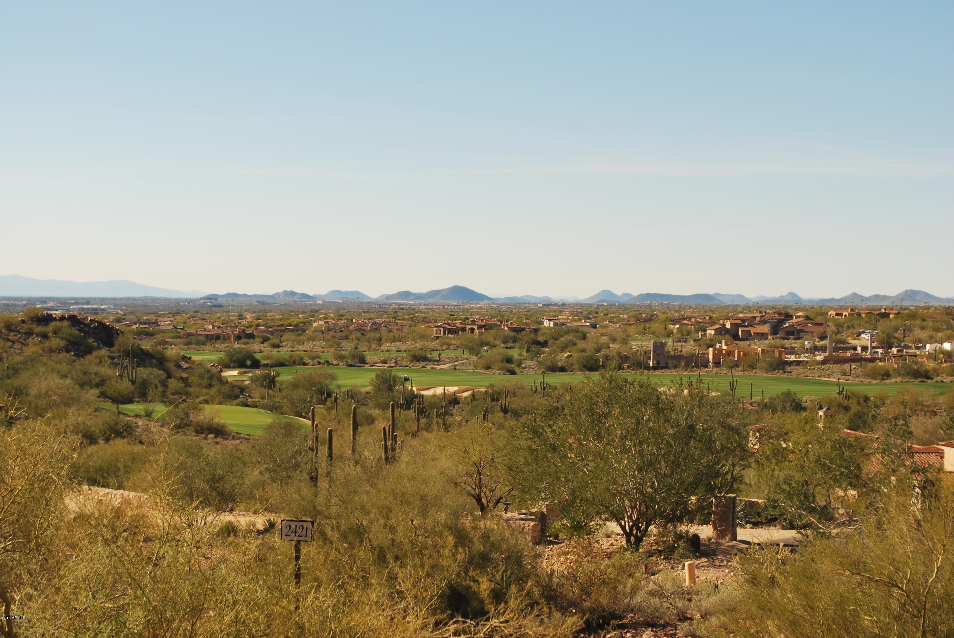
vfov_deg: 19.8
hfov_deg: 29.2
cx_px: 477
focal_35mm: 69
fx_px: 1831
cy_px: 319
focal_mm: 46
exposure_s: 1/250
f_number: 8
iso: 100
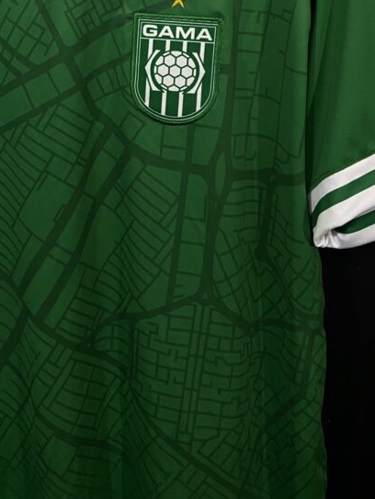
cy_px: 32
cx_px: 85
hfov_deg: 29.2
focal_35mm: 49
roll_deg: +1.6
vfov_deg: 36.0
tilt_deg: -6.8
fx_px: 707
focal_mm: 4.25
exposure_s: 1/60
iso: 160
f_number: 1.8
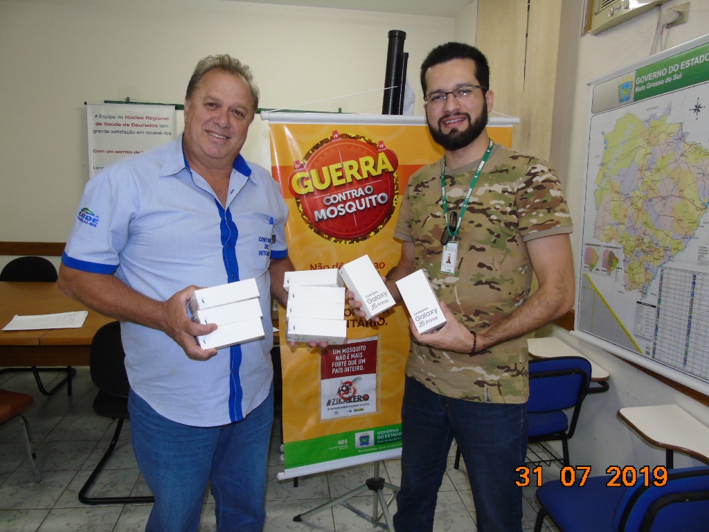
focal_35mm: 25
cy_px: 266
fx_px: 512
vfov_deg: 54.9
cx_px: 354
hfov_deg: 69.4
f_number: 3.4
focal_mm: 4.4
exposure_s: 1/30
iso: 200
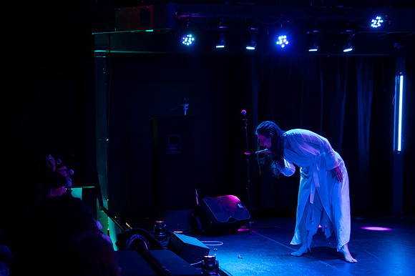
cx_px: 174
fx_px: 718
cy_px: 172
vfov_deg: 21.7
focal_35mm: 62
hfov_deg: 32.2
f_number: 4
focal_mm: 46
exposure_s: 1/160
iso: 8000
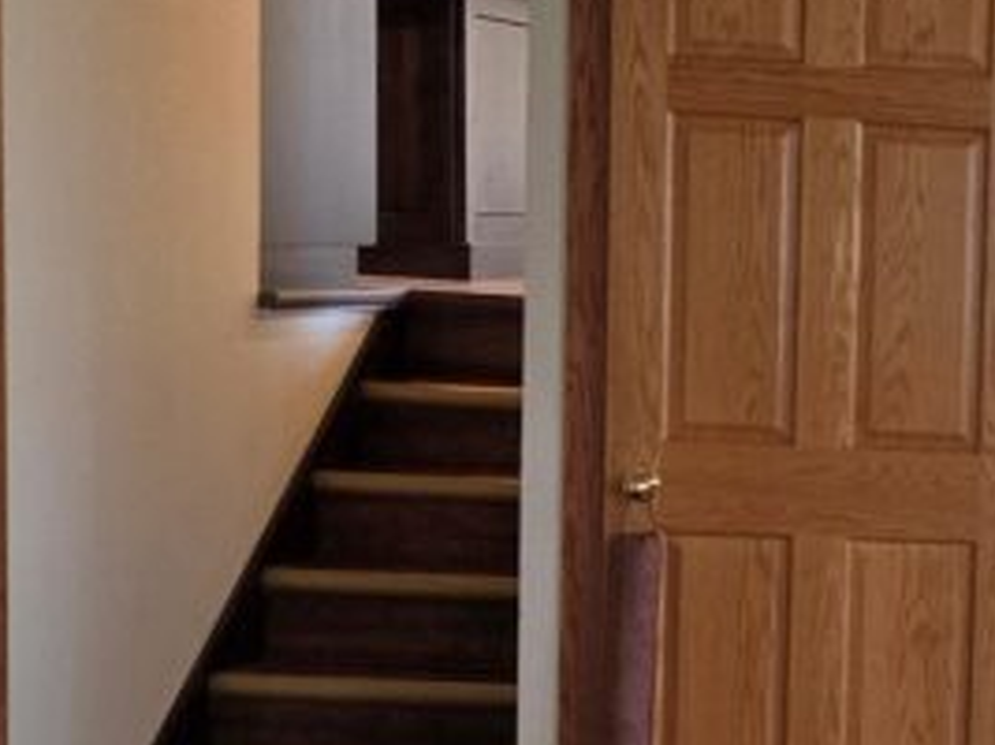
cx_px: 1403
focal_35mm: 92
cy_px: 510
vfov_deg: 16.0
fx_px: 2643
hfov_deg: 19.2
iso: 250
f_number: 1.8
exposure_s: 1/120
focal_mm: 5.4
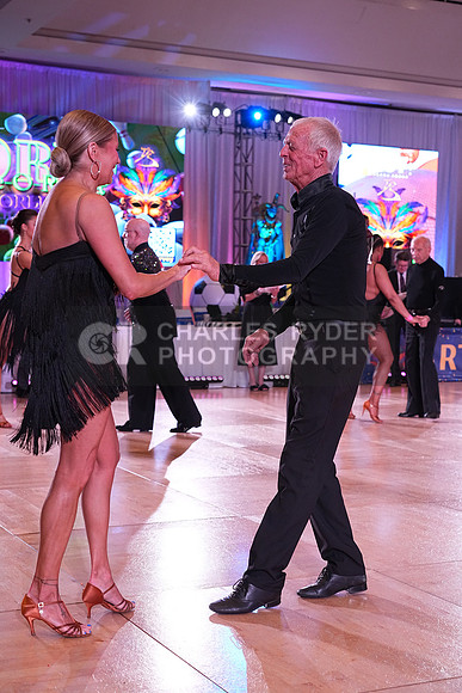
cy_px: 346
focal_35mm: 53
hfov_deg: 25.5
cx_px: 231
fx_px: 1020
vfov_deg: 37.5
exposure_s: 1/400
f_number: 5
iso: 3200
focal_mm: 53
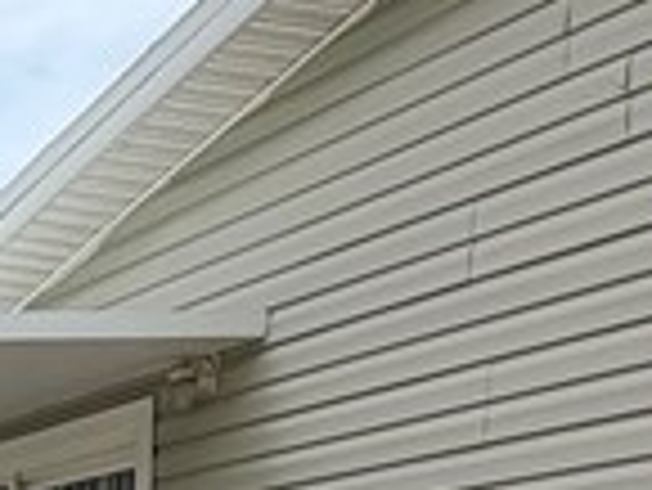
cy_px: 836
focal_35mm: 99
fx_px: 1866
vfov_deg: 13.6
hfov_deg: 16.1
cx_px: -585
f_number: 2.2
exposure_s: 1/809
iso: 20
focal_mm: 2.22
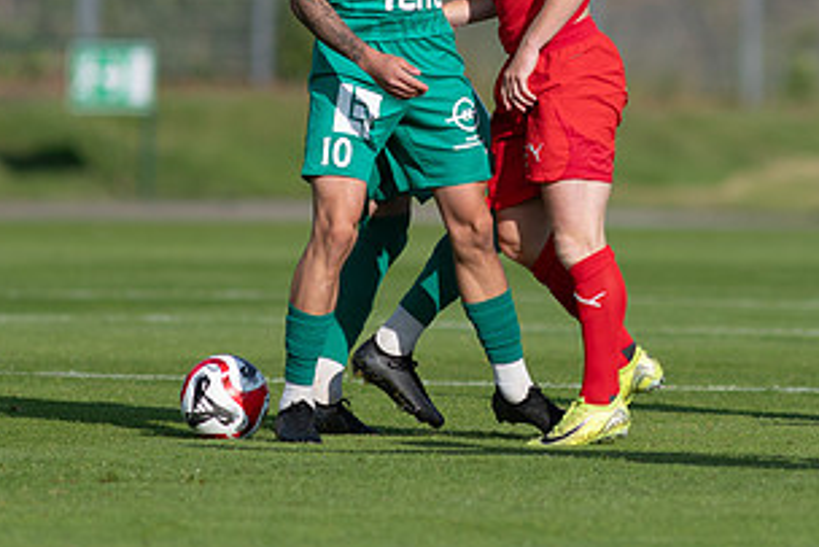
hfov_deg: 2.4
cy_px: 96
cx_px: 463
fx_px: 19528
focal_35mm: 858
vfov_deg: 1.6
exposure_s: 1/1600
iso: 100
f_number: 3.2
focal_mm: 300
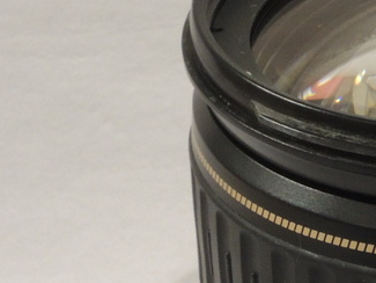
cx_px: 471
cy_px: 331
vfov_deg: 6.5
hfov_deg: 8.5
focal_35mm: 229
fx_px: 2488
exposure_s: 1/25
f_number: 7.4
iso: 400
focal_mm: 11.1
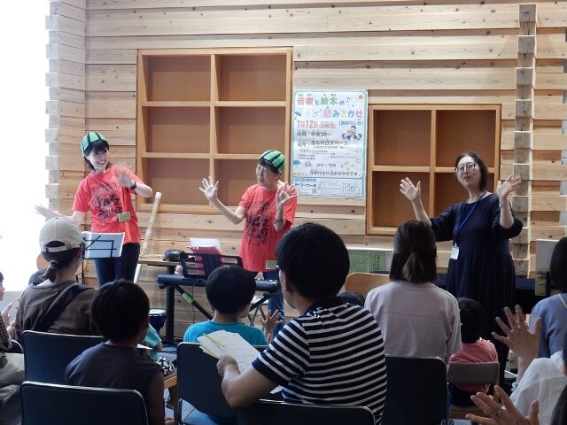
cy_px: 212
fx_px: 983
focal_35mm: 60
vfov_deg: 24.4
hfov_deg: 32.2
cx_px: 284
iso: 400
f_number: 4.5
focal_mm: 10.7
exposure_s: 1/25
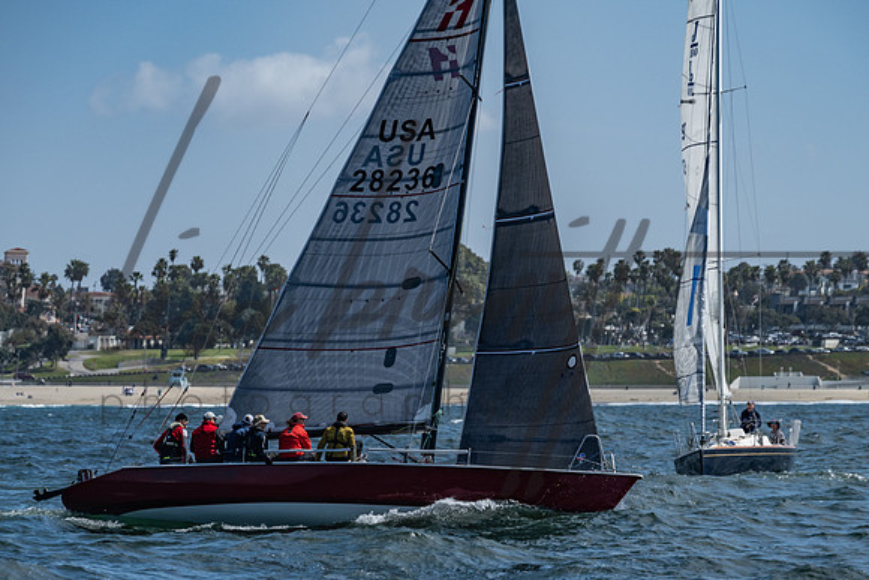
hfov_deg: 10.0
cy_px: 394
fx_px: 4980
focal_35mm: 206
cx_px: 450
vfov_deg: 6.7
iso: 200
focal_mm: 150
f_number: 6.3
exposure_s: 1/2000
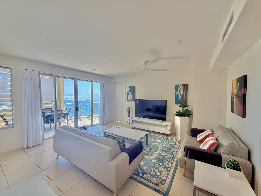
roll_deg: -0.2
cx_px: 130
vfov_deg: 85.7
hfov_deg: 102.1
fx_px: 106
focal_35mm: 14
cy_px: 98
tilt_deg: -0.9
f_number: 2.2
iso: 64
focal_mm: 2.22
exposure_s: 1/164
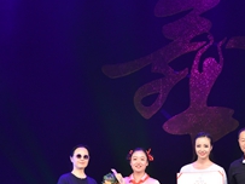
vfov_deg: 13.2
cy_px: 155
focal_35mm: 111
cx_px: 158
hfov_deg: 17.7
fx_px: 785
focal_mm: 52
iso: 1000
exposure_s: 1/250
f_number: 6.3
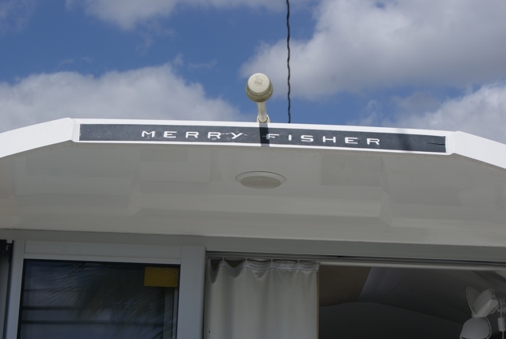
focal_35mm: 82
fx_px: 1161
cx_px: 253
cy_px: 170
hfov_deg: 24.6
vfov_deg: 16.6
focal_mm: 55
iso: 100
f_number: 9
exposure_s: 1/500
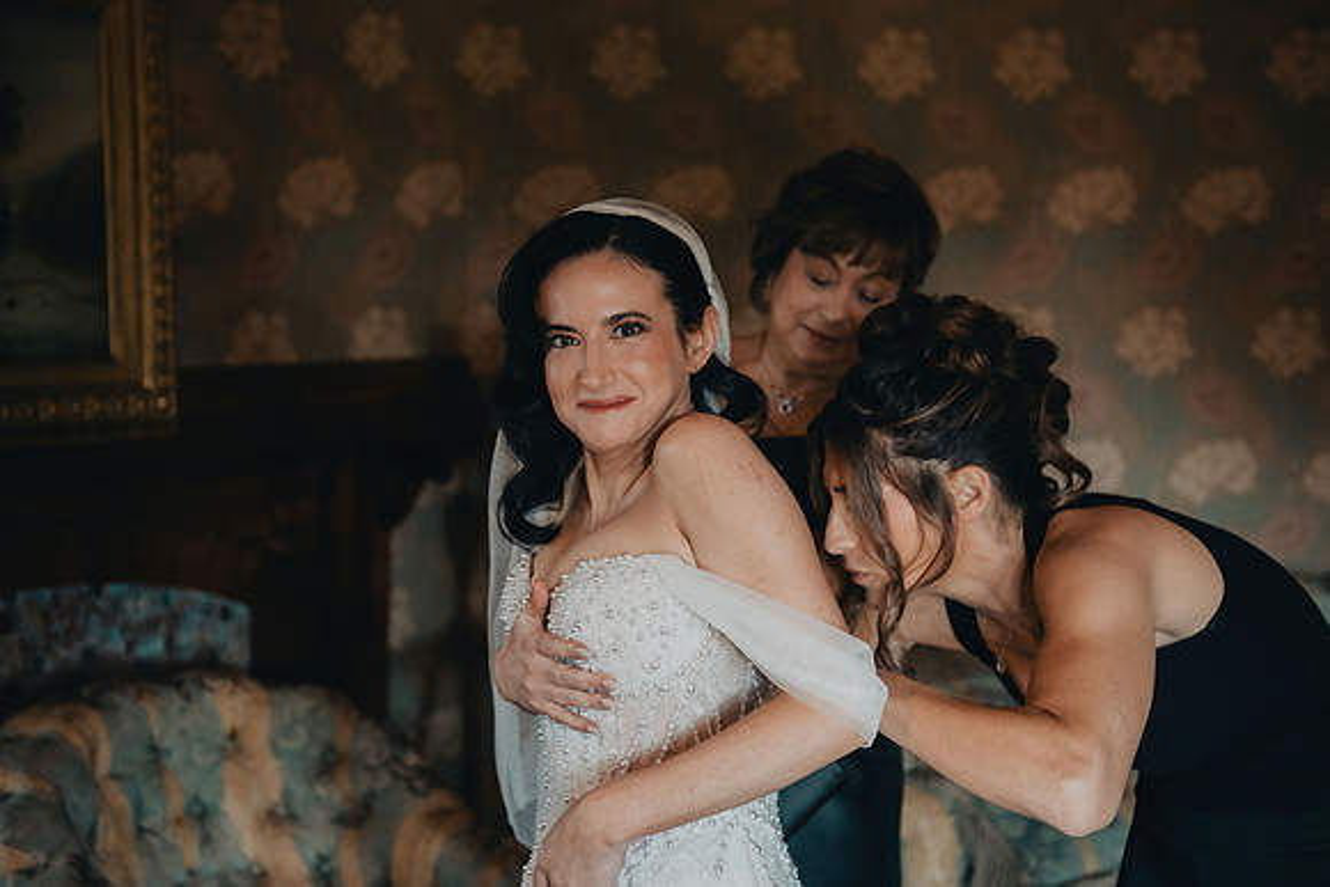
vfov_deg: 28.1
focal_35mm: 48
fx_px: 1774
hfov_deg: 41.1
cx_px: 665
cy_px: 444
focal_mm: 48
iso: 2000
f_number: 2.8
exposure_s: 1/320
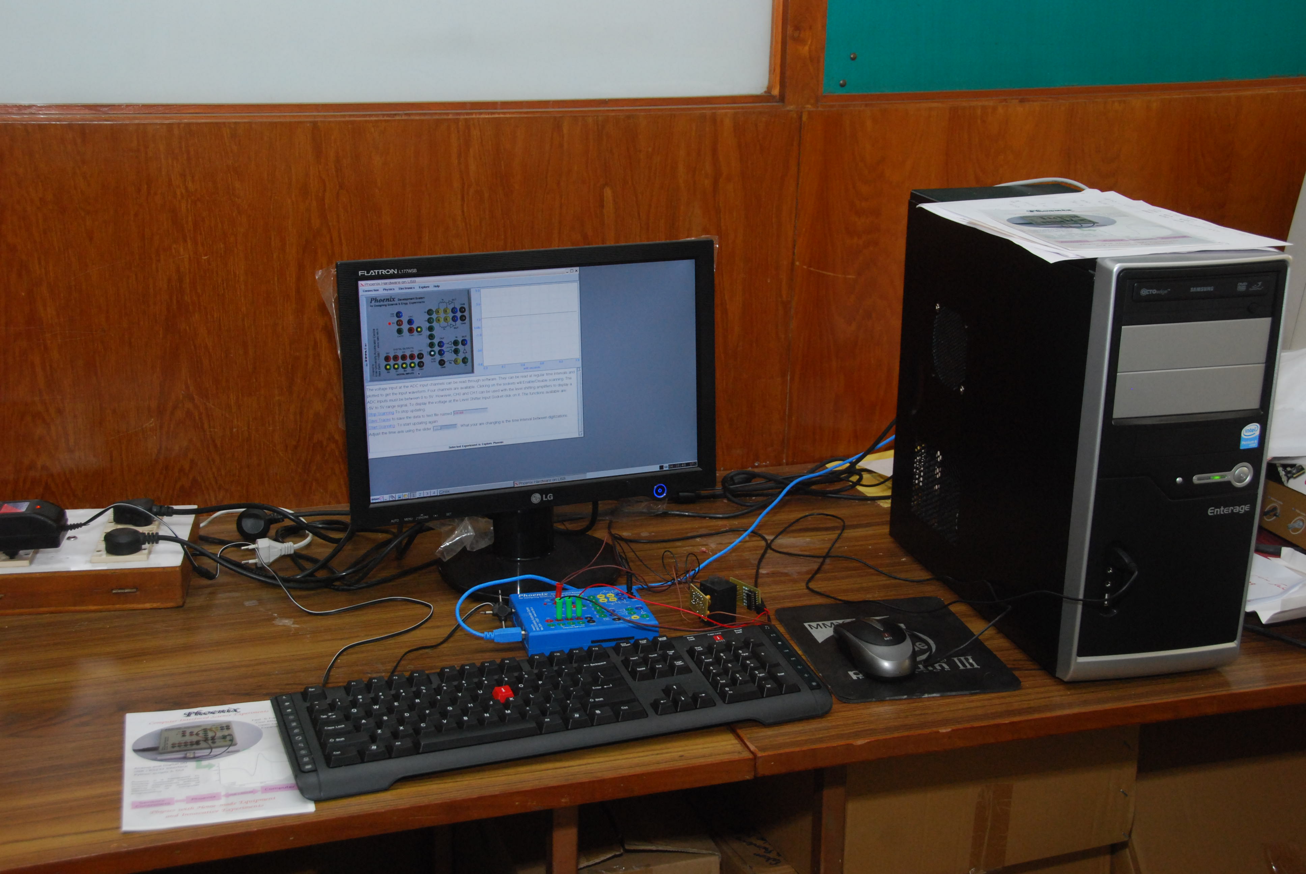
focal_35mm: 48
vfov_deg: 28.2
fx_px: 1743
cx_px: 653
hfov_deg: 41.1
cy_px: 437
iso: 800
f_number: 6.3
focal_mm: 32
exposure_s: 1/40
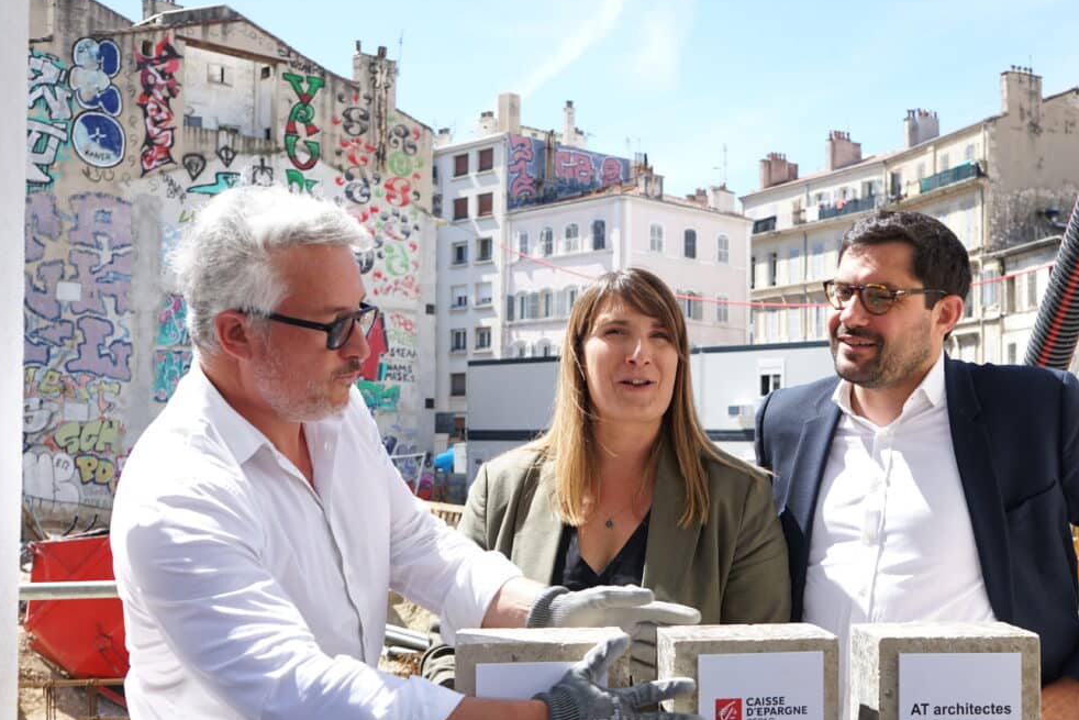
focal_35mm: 43
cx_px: 641
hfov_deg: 45.2
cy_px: 383
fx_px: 1289
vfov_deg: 31.2
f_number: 6.3
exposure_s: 1/200
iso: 160
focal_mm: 33
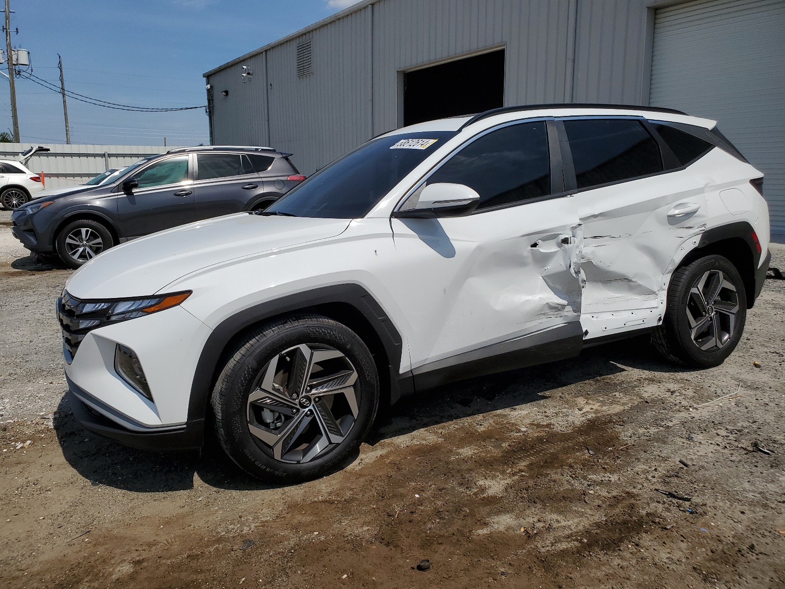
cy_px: 294
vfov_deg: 53.1
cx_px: 392
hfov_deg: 67.3
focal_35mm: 26
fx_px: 590
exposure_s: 1/5000
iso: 50
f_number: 1.5
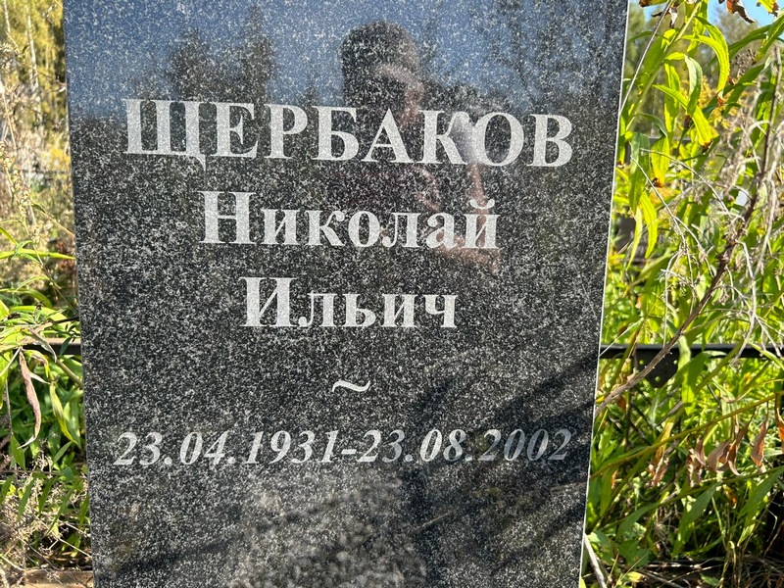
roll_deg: -2.0
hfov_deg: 67.3
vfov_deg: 53.1
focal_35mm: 26
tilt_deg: -7.2
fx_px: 589
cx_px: 392
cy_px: 294
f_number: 1.5
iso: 50
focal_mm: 5.7
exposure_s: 1/628
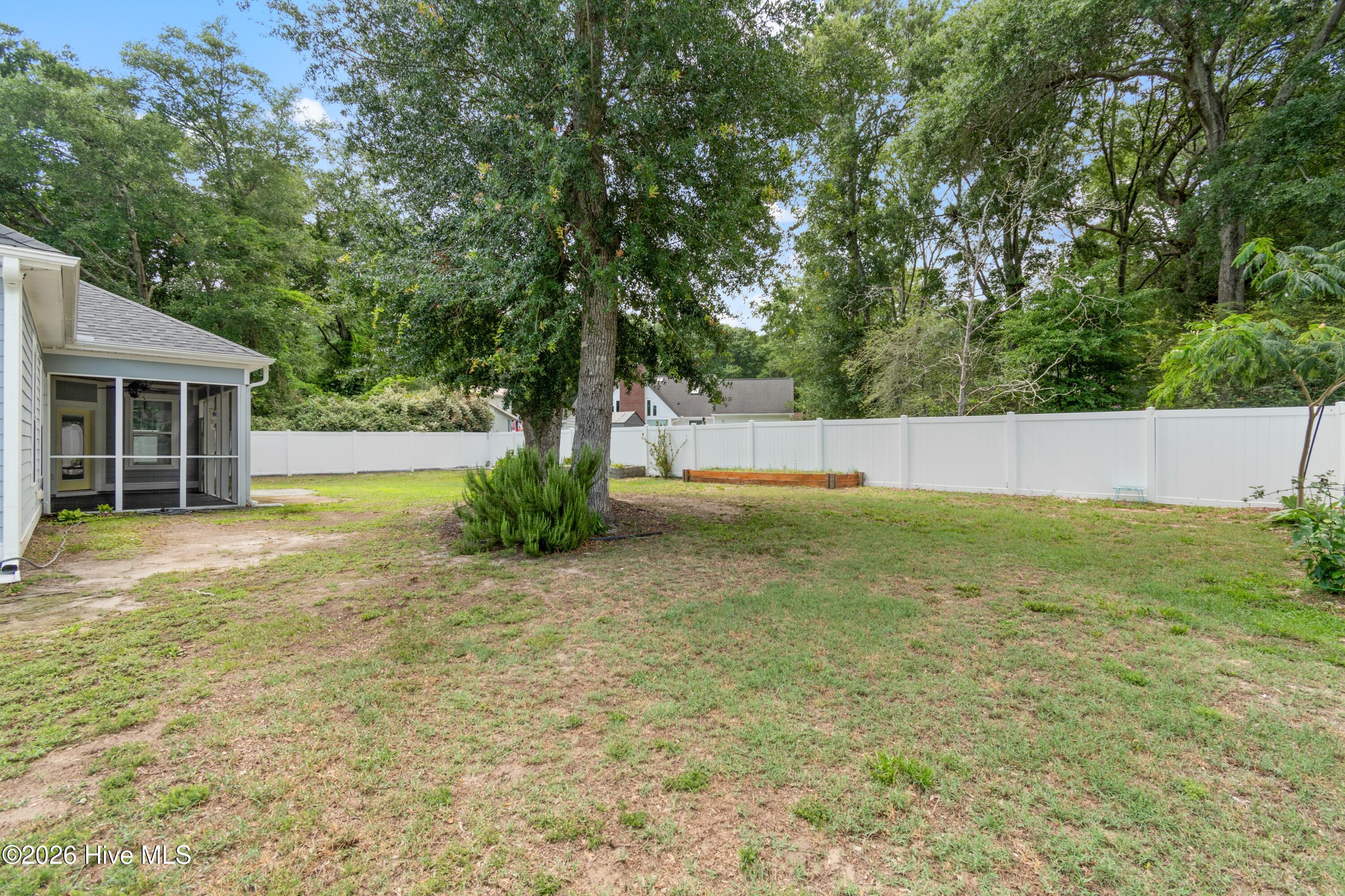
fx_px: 560
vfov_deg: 77.3
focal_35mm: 15
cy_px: 448
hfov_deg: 100.4
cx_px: 672
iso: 100
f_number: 8
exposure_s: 1/50
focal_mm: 10
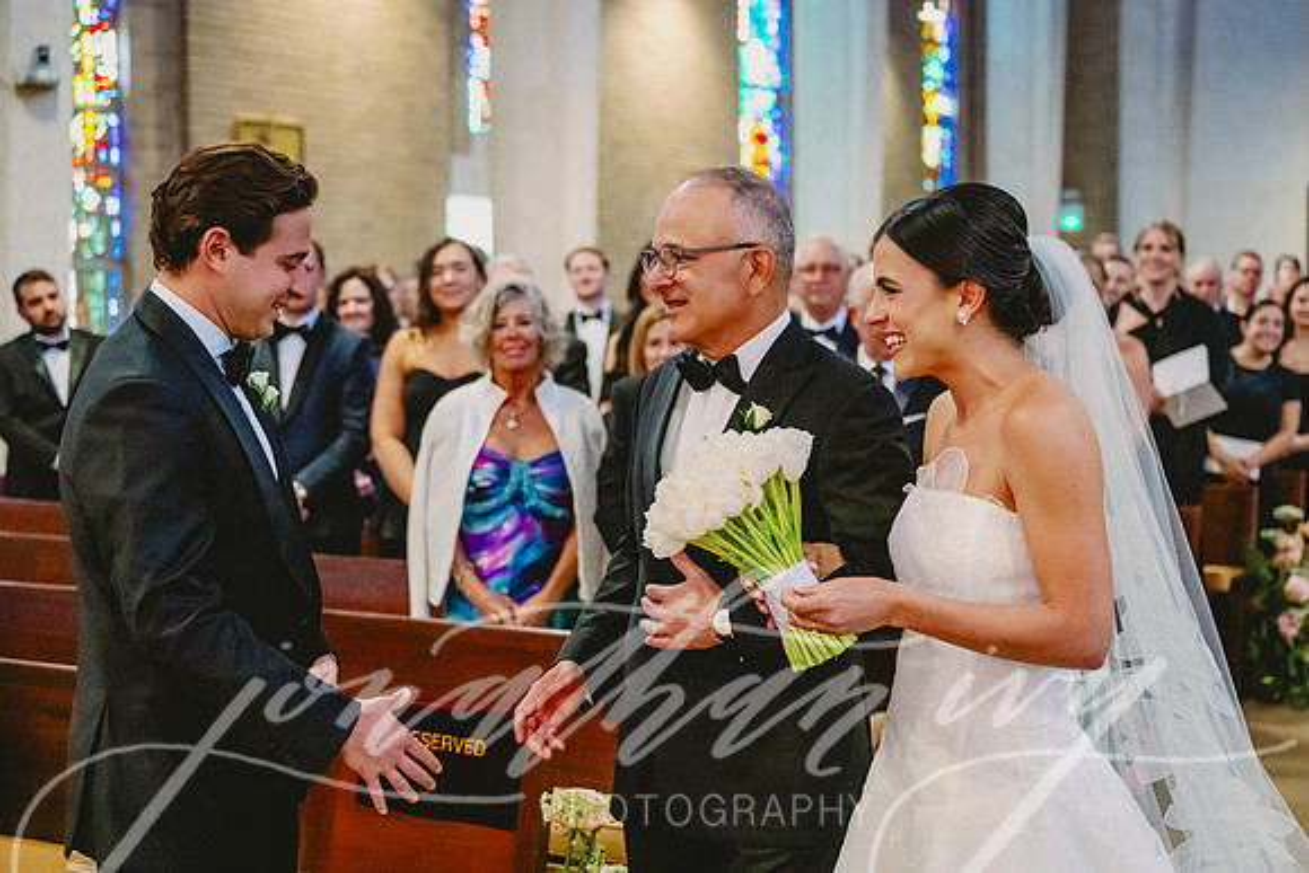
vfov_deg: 24.6
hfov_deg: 36.2
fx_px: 1999
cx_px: 695
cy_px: 418
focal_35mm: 55
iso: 6400
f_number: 2.8
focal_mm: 51
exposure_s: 1/250
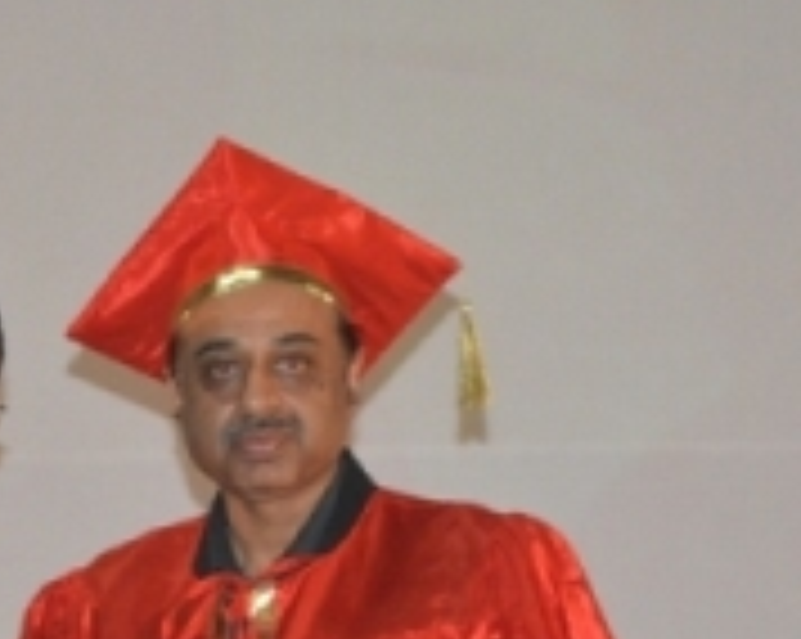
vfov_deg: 7.8
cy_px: 608
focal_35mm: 196
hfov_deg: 9.8
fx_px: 4646
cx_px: 148
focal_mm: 55
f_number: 5.6
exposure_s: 1/60
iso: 3200
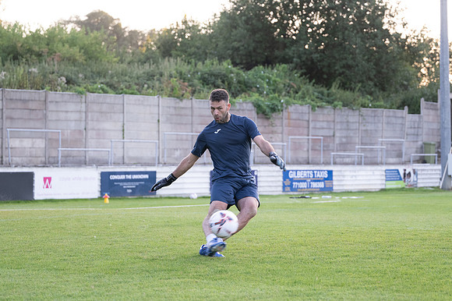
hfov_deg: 19.5
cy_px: 150
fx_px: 1318
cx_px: 226
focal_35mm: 105
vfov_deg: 13.0
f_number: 2.8
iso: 1000
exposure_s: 1/640
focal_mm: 70
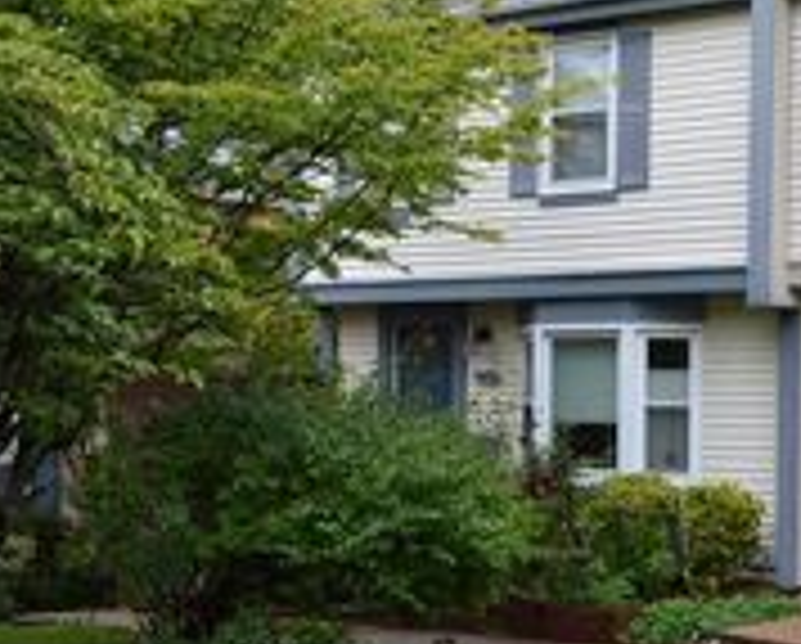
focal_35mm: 71
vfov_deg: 21.4
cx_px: 1107
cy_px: 489
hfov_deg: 23.0
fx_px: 1686
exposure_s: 1/125
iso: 360
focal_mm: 18
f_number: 5.6
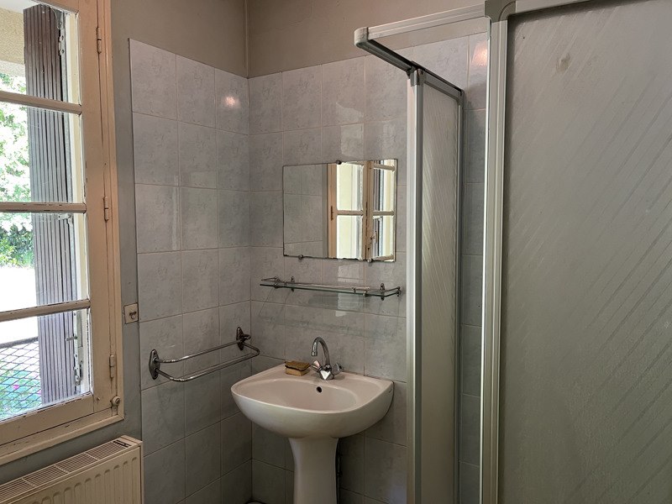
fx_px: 505
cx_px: 336
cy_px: 252
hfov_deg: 67.3
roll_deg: +0.9
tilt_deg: -5.3
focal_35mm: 26
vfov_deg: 53.1
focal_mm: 5.1
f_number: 1.6
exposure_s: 1/50
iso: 100
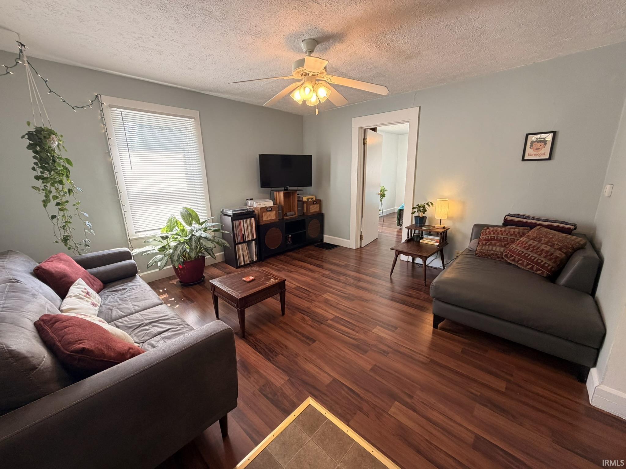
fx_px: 253
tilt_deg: -13.2
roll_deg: +1.9
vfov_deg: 85.7
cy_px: 234
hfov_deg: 102.1
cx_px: 313
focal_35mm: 14
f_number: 2.2
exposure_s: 1/60
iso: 160
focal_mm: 2.22
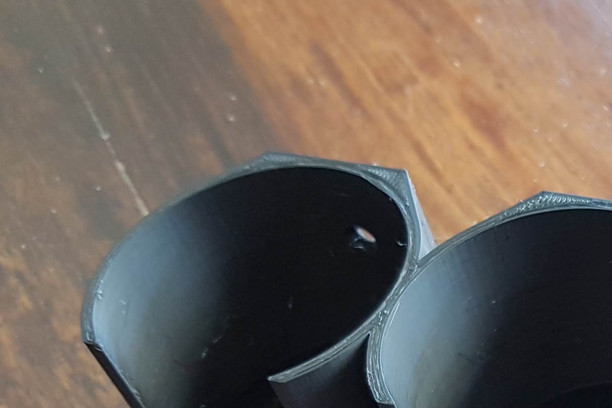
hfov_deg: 24.8
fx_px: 1224
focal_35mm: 72
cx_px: 768
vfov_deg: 17.8
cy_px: 517
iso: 160
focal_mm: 4.2
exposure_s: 1/30
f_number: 1.7
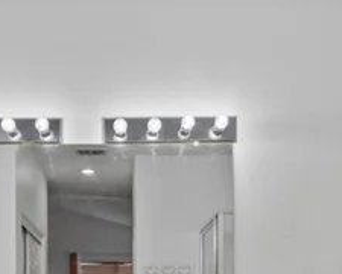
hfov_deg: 33.2
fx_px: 567
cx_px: 108
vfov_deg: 25.4
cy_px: 291
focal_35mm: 56
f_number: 4.5
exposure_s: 1/15
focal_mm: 16
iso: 250
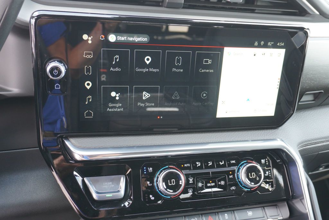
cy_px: 110
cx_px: 164
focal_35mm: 32
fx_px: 288
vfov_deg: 41.8
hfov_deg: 59.5
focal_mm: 21
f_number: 4
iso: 400
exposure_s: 1/60
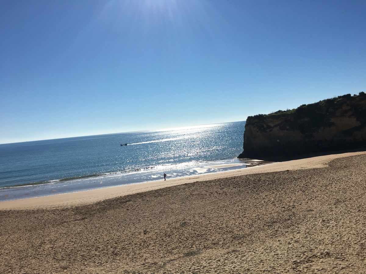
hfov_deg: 61.7
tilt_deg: -1.5
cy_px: 137
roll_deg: +5.4
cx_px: 183
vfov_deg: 48.2
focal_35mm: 29
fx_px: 307
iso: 25
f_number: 2.2
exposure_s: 1/5128
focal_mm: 4.15
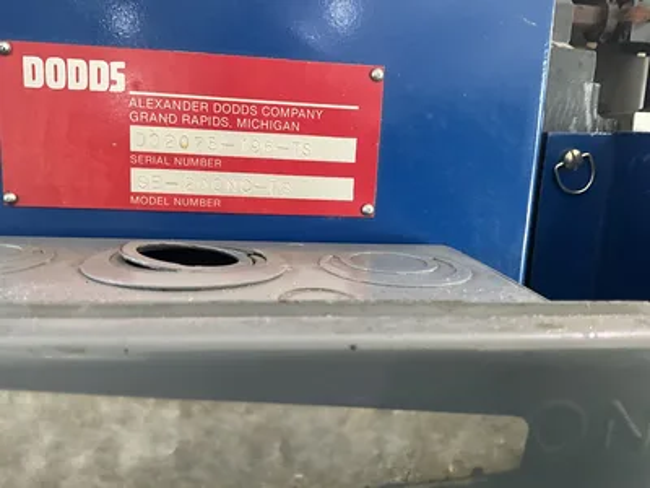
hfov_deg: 61.7
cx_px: 325
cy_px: 244
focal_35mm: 29
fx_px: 545
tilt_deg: -12.4
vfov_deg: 48.2
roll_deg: -3.3
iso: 250
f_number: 1.8
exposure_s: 1/60
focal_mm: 3
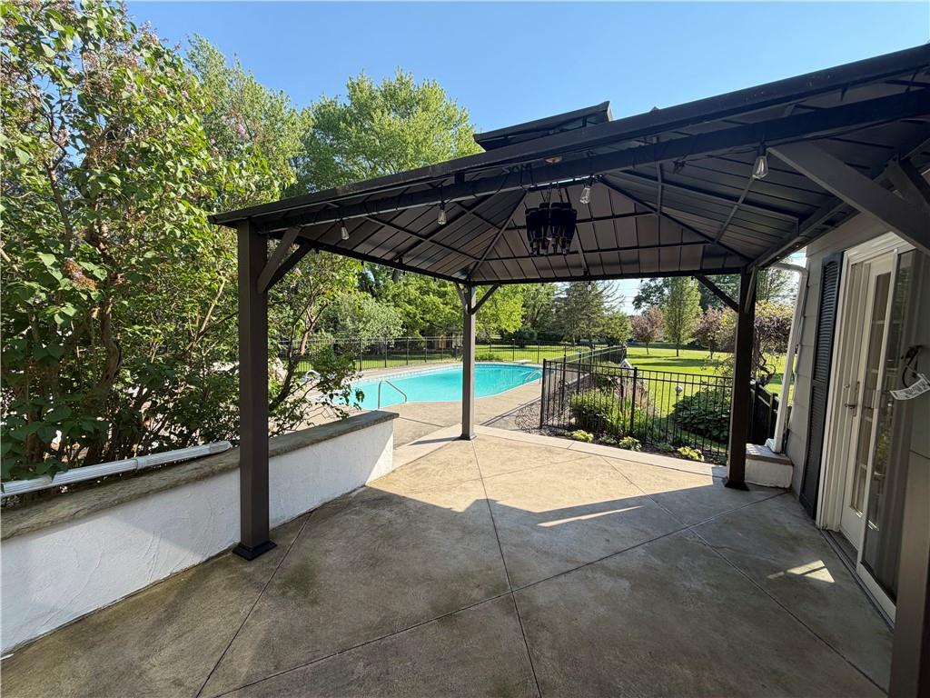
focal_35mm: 14
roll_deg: -1.6
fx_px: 376
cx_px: 465
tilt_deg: -4.0
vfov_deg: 85.7
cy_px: 349
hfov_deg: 102.1
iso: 40
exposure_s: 1/545
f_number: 2.2
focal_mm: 2.22
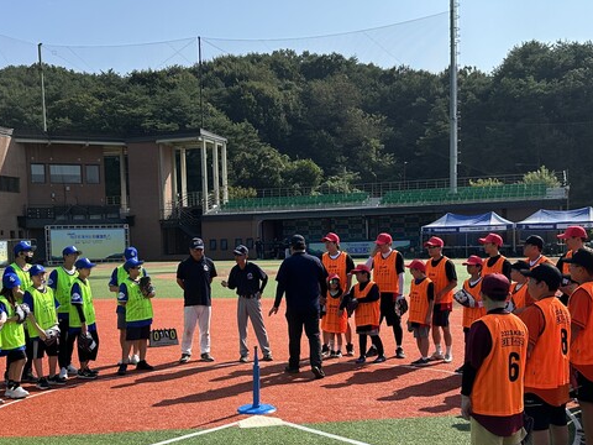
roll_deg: +1.9
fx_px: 771
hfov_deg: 42.0
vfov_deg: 32.0
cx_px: 271
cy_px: 278
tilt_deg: -2.2
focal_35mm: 45
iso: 80
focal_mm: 6.86
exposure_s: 1/3356
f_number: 1.78
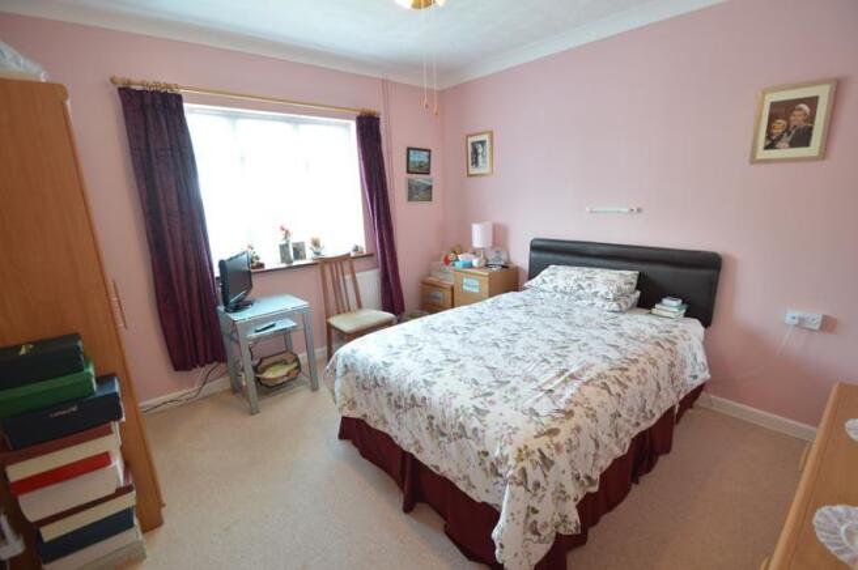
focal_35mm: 15
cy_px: 285
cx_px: 429
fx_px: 357
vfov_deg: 77.2
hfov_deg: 100.4
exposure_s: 1/15
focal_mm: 10
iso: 360
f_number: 3.5
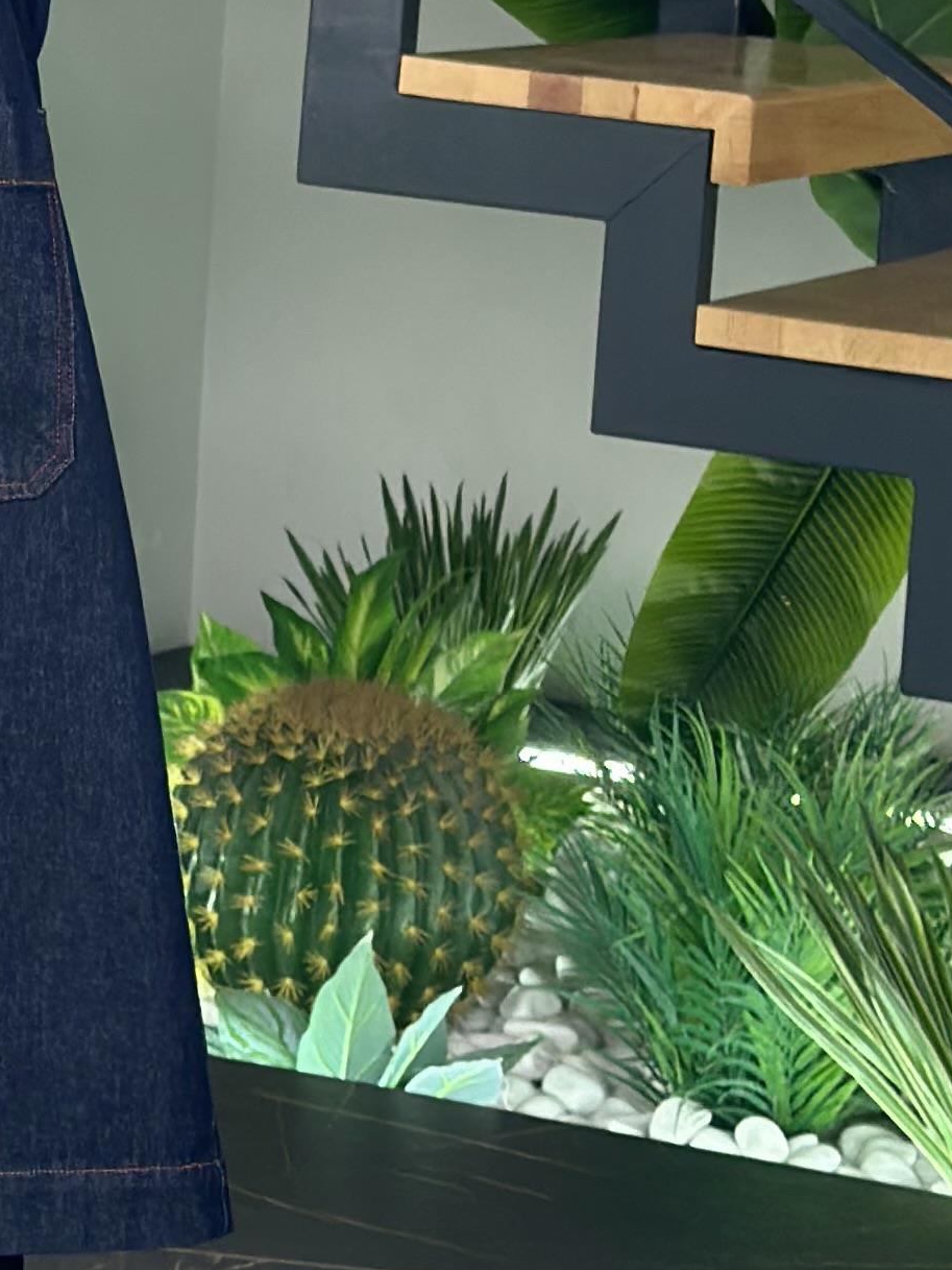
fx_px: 5829
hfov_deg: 9.2
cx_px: -331
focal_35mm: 159
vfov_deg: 12.3
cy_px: 161
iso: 64
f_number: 1.78
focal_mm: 6.86
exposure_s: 1/141
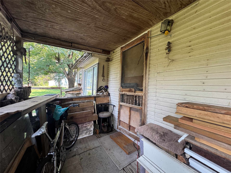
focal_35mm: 14
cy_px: 86
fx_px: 93
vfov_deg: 85.7
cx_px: 116
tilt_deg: -1.4
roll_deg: -1.2
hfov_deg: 102.1
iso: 125
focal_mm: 2.22
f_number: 2.2
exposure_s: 1/99
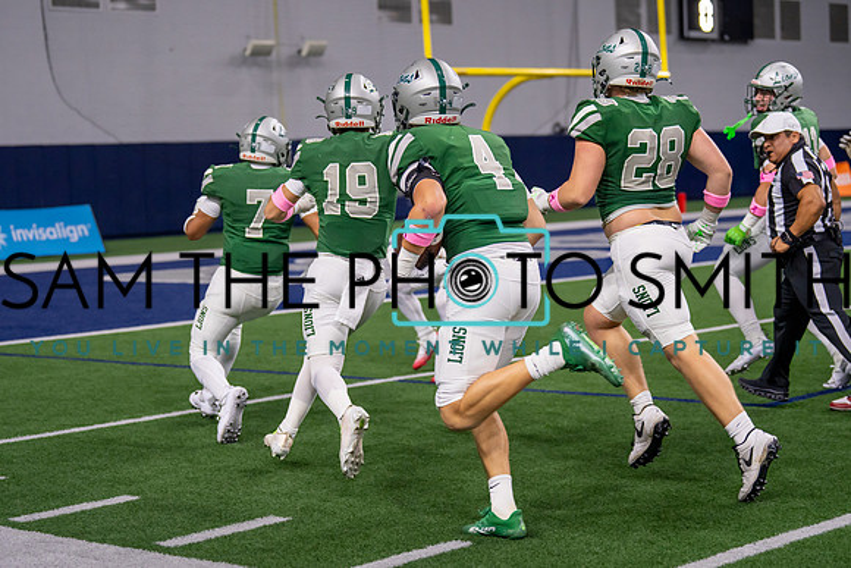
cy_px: 293
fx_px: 1858
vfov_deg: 17.4
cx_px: 391
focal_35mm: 79
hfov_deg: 25.8
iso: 2000
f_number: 2.8
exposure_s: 1/1000
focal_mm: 70
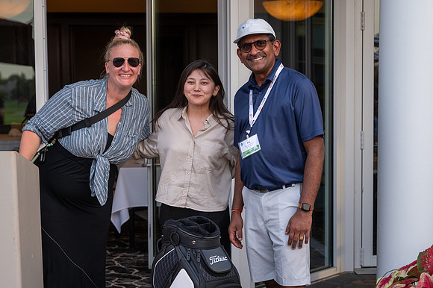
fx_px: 840
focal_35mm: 70
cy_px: 173
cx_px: 227
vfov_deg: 19.5
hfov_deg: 28.9
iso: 500
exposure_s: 1/500
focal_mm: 58
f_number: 4
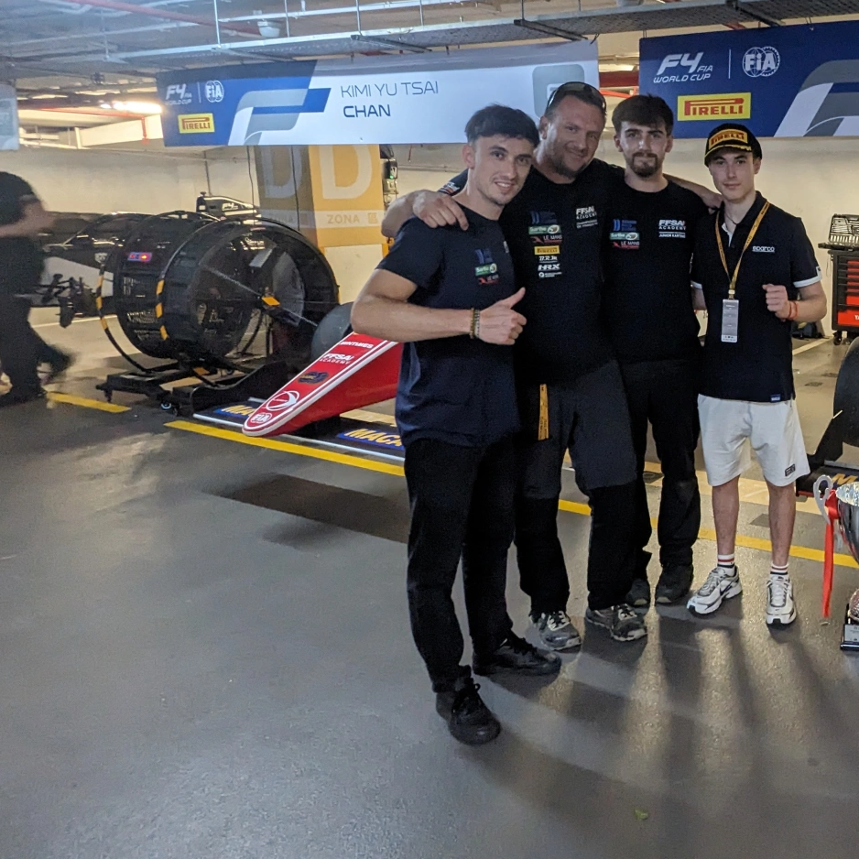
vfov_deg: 55.3
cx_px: 789
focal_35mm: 29
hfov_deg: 49.0
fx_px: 814
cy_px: 350
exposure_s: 1/25
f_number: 2.2
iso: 570
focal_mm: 2.35
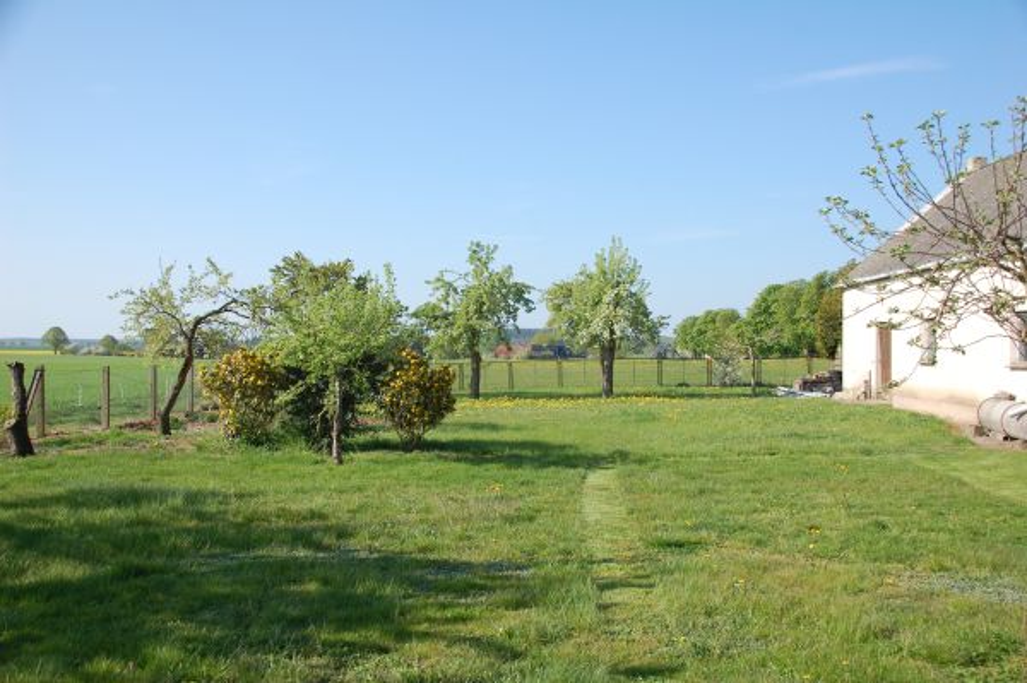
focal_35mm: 39
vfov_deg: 34.2
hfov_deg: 49.6
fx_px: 1112
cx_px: 514
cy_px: 342
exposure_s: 1/250
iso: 200
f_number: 8
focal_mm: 26
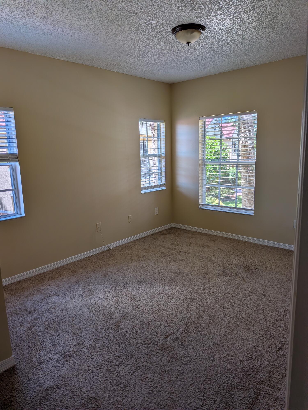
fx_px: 285
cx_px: 154
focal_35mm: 24
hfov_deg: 56.8
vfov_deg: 71.6
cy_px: 205
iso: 29
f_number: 1.7
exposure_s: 1/1098
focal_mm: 4.53
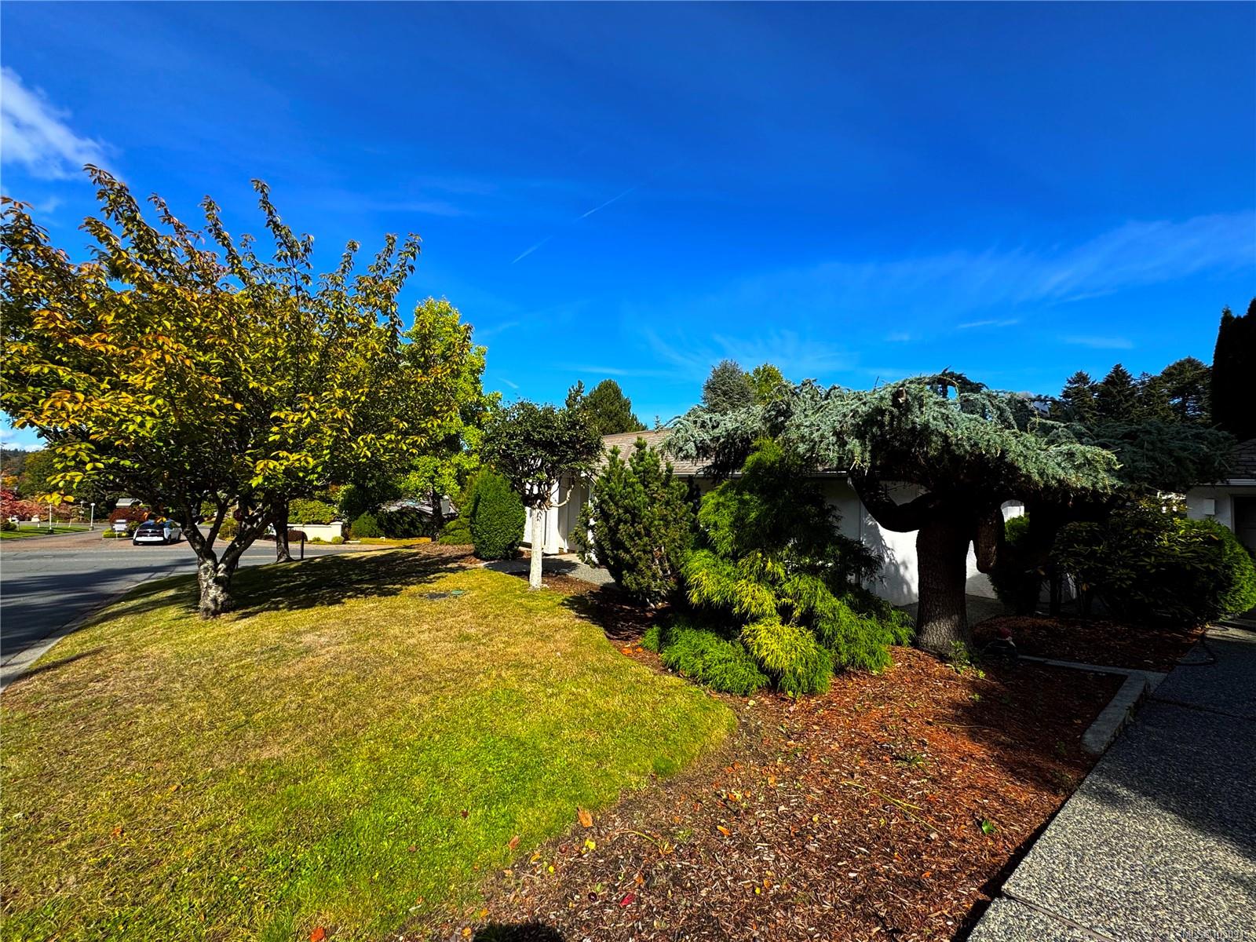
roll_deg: -1.4
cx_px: 628
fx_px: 508
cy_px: 471
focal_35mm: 14
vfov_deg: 85.7
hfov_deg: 102.1
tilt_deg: +1.7
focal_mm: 2.22
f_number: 2.2
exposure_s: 1/1323
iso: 50
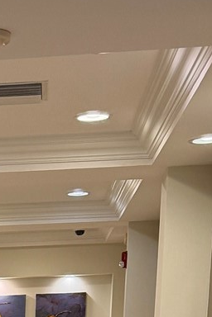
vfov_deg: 16.6
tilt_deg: -13.3
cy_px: 556
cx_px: -111
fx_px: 919
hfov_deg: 12.5
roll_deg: +0.4
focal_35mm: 104
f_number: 1.78
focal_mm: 6.76
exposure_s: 1/120
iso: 250
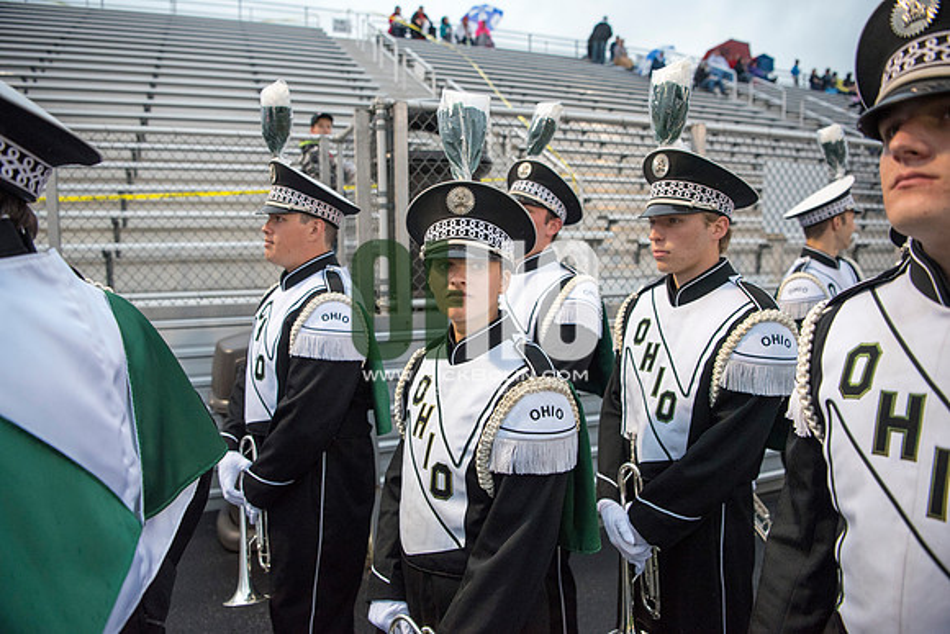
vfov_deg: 53.2
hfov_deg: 73.7
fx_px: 633
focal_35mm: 24
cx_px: 475
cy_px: 317
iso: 2000
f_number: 3.2
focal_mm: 24
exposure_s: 1/800
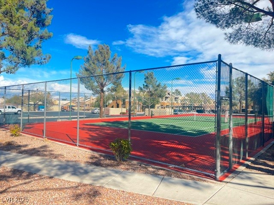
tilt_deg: +0.1
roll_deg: -0.9
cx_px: 137
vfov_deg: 53.1
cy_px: 102
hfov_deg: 67.3
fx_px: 206
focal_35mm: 26
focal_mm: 5.1
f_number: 1.6
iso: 50
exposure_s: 1/1325
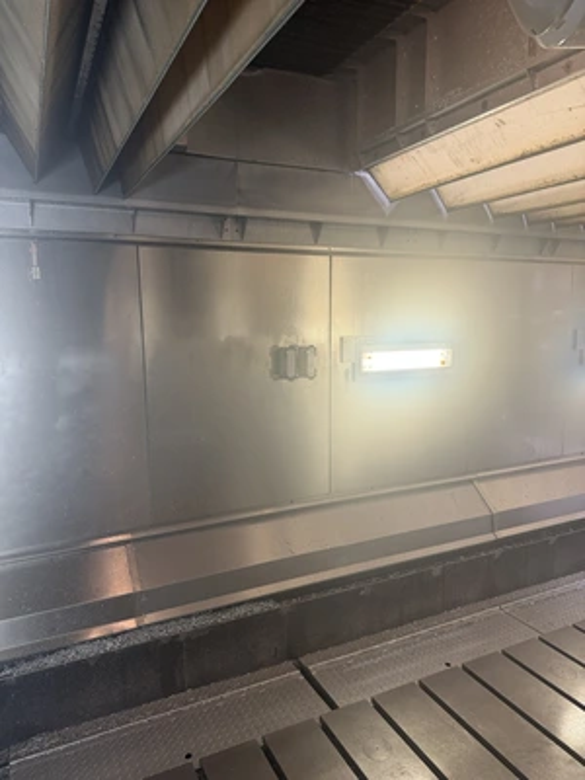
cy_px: 390
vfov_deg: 71.6
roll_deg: +0.0
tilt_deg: -7.8
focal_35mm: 24
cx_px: 292
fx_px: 541
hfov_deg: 56.8
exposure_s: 1/60
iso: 125
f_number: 1.78
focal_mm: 6.76
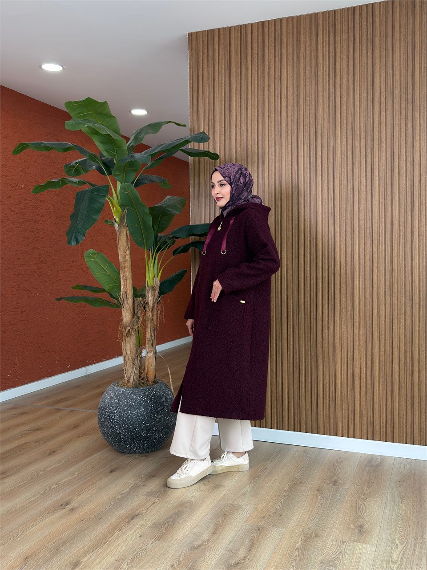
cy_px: 285
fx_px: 576
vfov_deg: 52.6
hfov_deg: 40.7
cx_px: 214
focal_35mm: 35
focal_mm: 6.76
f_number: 1.78
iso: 100
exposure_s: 1/120
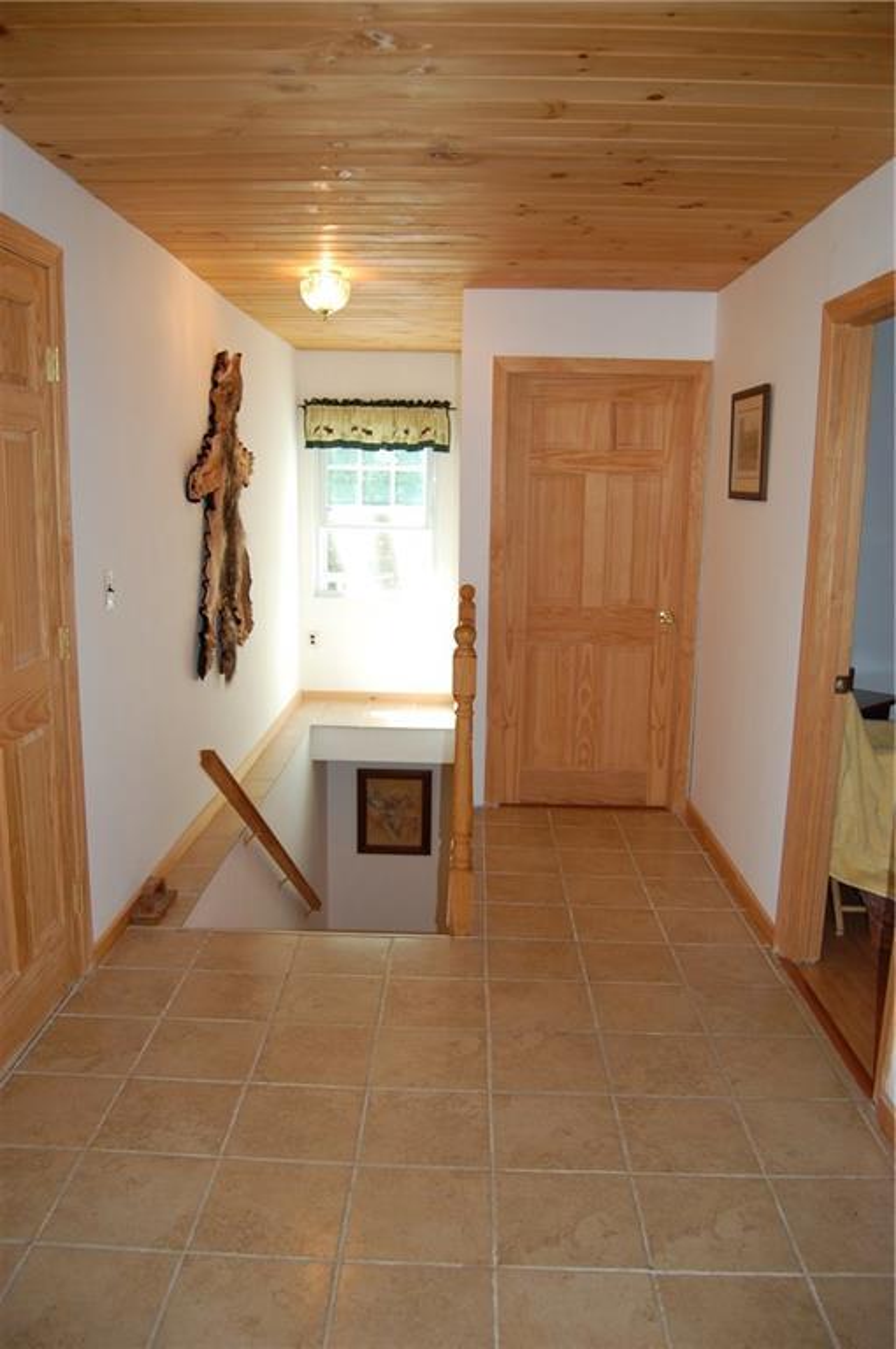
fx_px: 1011
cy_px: 674
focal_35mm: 27
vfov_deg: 67.4
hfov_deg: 47.8
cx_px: 448
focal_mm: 18
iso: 400
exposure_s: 1/100
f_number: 3.5
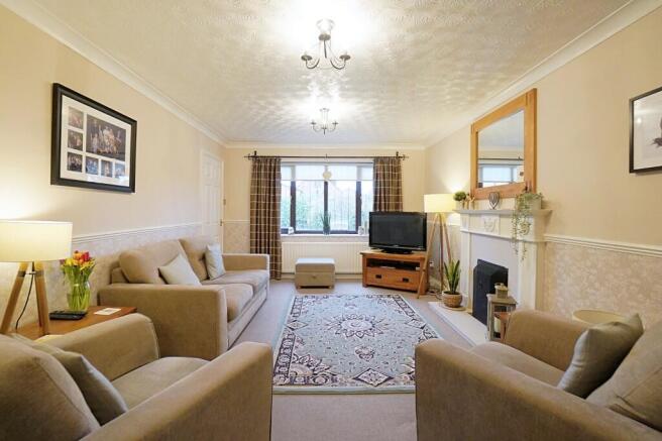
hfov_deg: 100.4
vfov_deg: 77.3
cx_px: 331
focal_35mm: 15
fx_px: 276
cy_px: 220
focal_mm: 10
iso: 1250
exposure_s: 1/160
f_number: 4
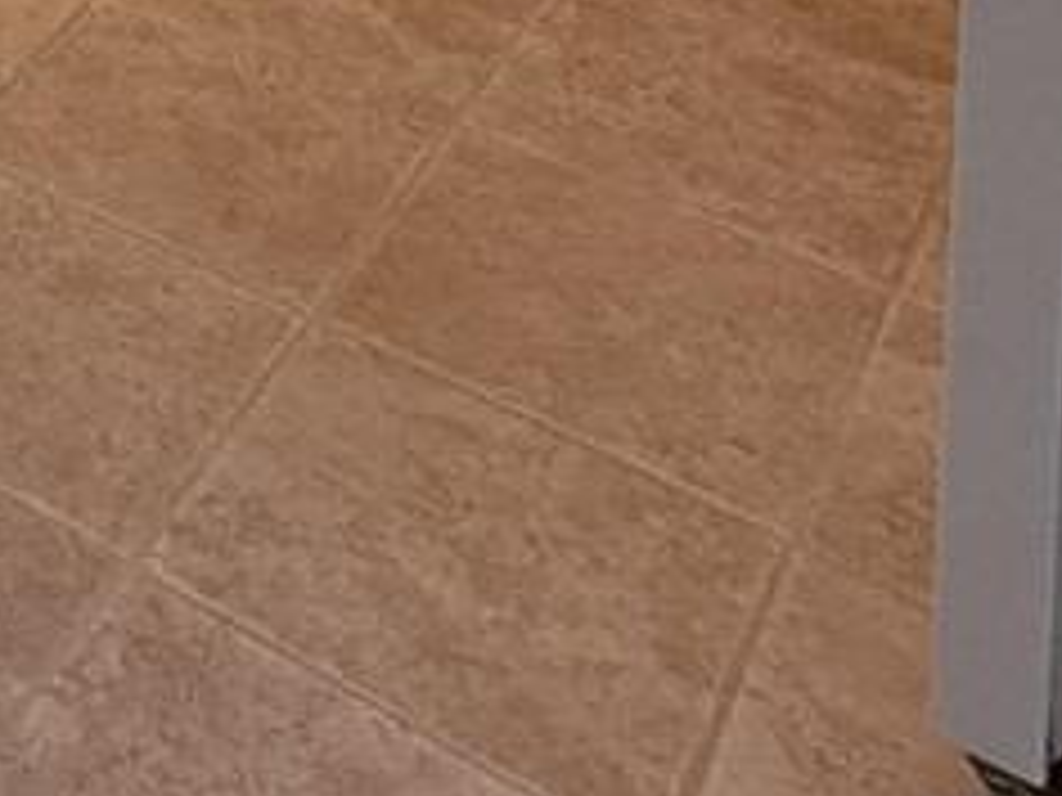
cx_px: -738
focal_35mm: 76
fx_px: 2332
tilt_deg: -6.6
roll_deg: +2.6
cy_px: -1061
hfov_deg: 20.1
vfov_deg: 14.1
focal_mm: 2.22
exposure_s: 1/120
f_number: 2.2
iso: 320
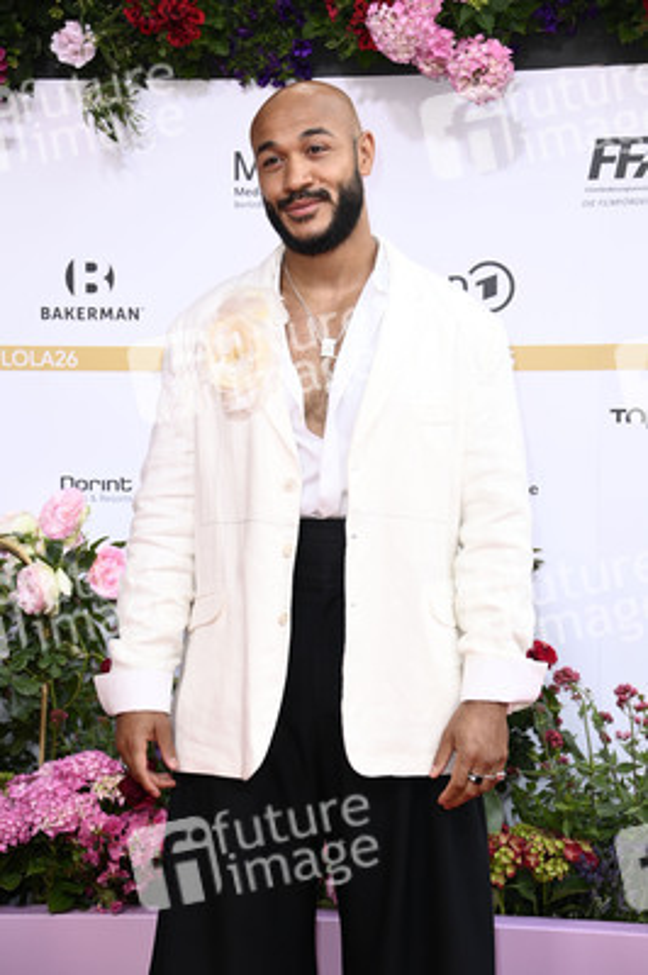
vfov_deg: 20.8
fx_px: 2650
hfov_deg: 13.9
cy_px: 488
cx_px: 324
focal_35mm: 98
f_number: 5.6
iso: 640
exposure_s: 1/250
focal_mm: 98
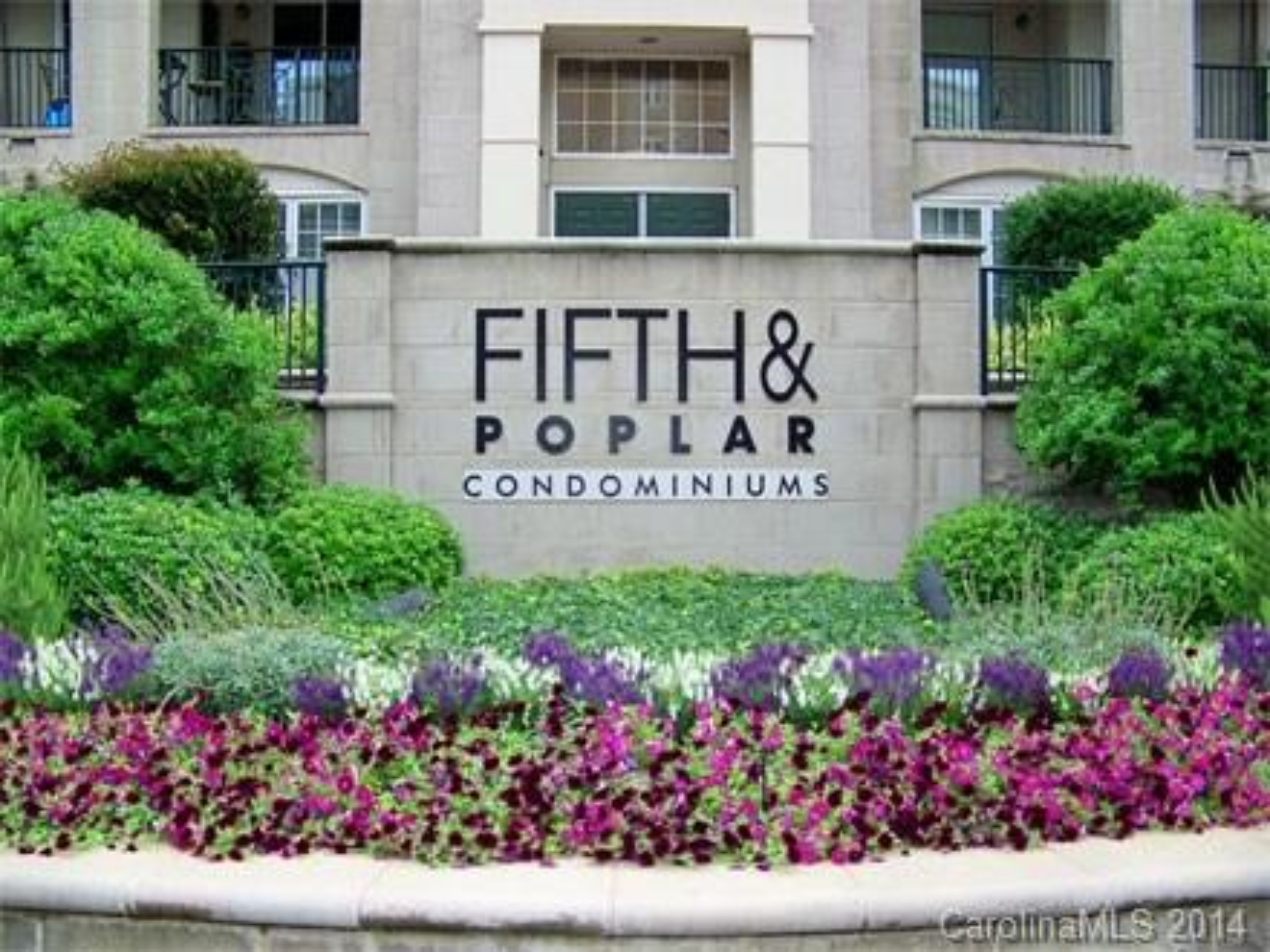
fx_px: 1321
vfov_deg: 39.7
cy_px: 476
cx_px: 635
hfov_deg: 51.4
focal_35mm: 36
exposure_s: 1/320
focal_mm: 5.85
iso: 64
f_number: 2.8
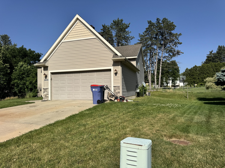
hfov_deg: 71.6
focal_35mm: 24
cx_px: 112
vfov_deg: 56.8
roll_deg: +1.6
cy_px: 84
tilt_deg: -2.4
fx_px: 156
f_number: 1.78
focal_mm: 6.76
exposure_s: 1/7092
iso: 80
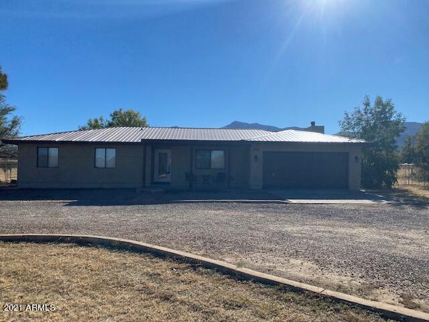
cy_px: 161
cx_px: 214
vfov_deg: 53.1
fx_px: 322
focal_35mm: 26
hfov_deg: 67.3
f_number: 1.8
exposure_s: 1/6061
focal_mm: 4.25
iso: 32
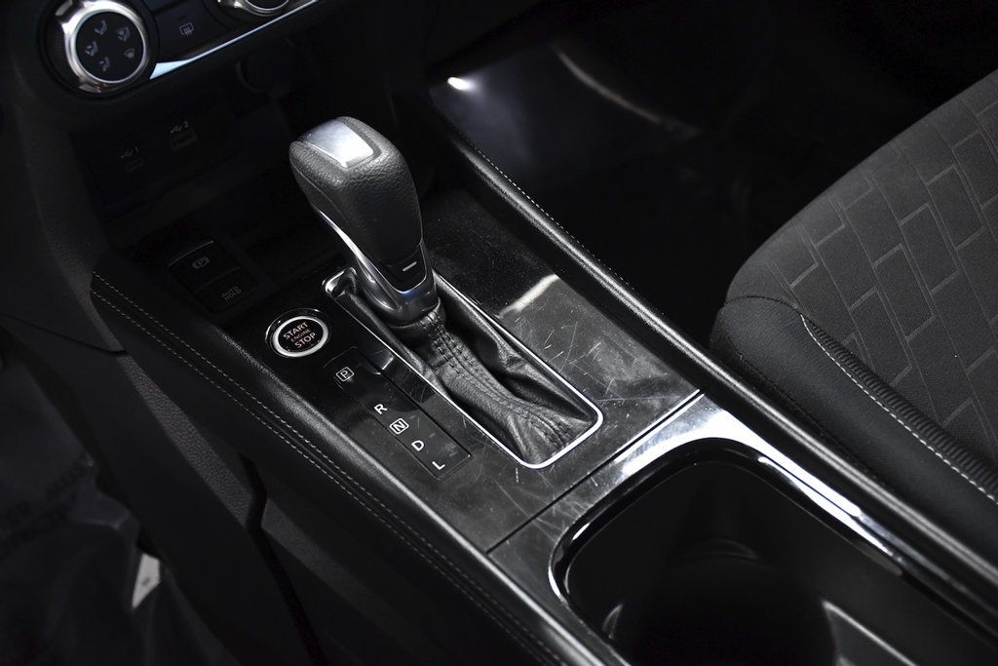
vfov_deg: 29.9
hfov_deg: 43.6
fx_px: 1248
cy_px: 333
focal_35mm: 45
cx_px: 499
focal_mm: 30
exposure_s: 1/160
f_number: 4
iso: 2500
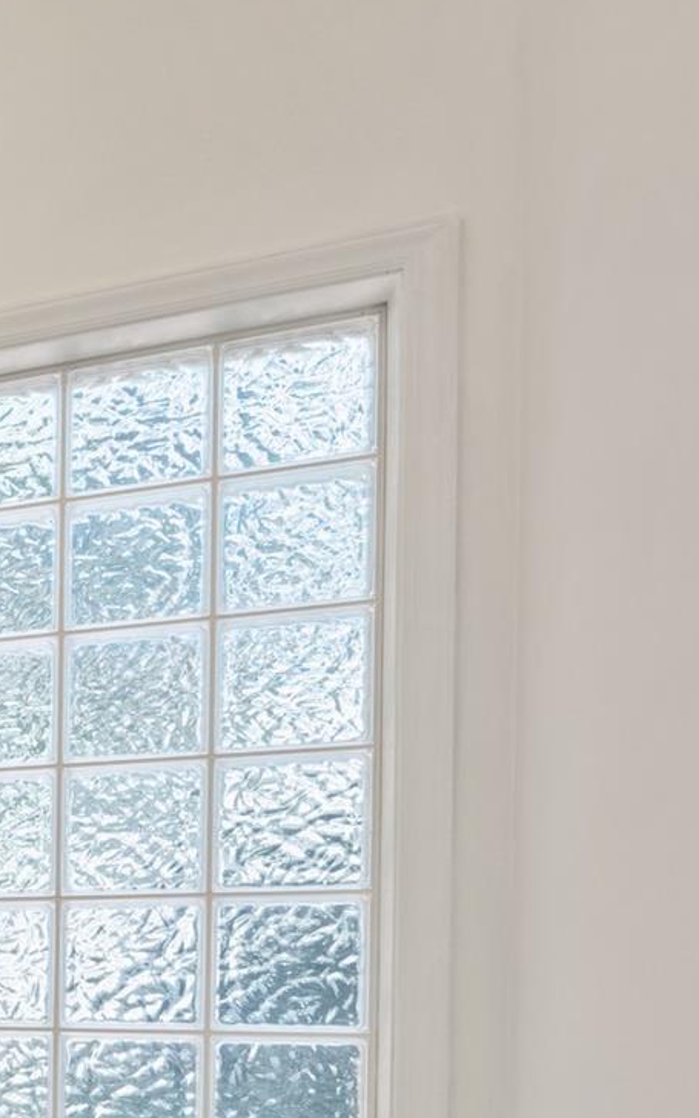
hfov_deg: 20.9
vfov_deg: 42.0
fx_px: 1311
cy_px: 1028
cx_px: -550
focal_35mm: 43
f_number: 8
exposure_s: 1/6
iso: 400
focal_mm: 10
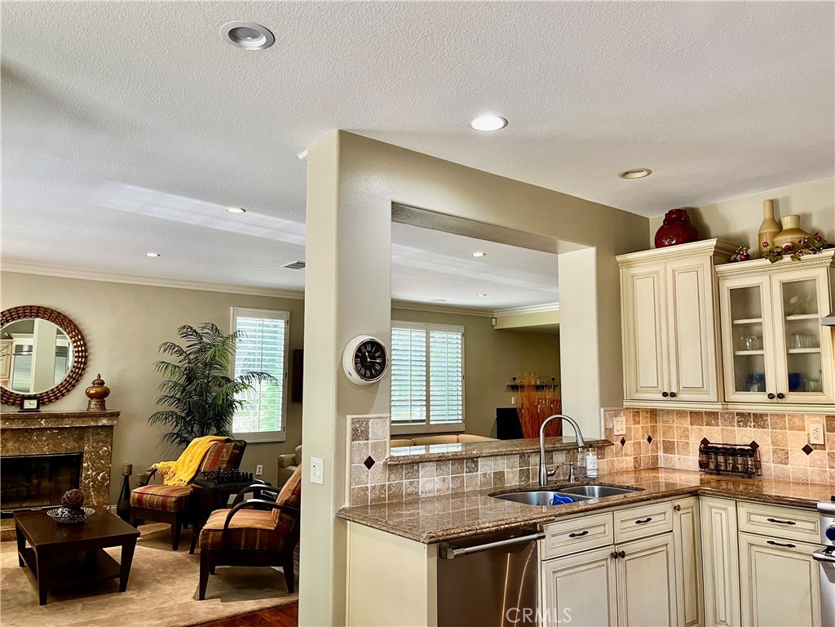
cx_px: 418
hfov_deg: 67.3
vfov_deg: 53.1
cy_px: 314
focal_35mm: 26
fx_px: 627
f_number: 1.6
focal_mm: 5.1
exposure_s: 1/60
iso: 100
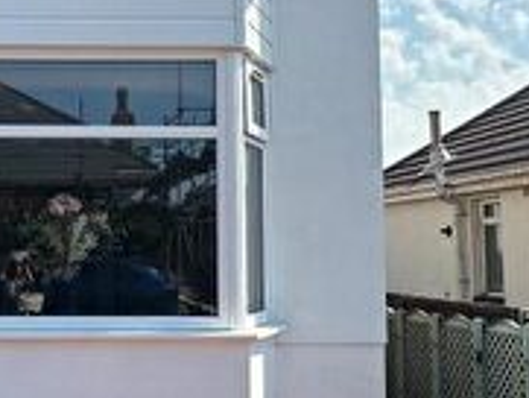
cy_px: 195
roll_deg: +0.7
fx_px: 826
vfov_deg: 27.1
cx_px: 32
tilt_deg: +4.8
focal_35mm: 54
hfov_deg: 33.3
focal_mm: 2.22
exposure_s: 1/1490
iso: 40
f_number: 2.2
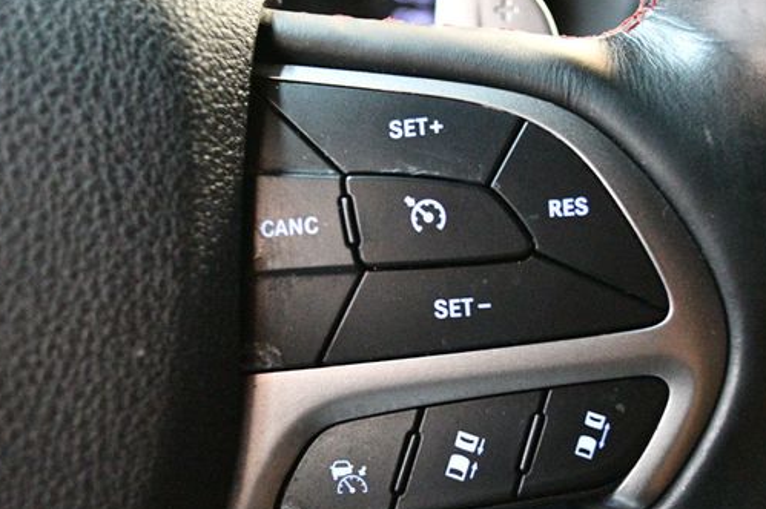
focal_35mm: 50
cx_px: 444
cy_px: 293
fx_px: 1063
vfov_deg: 26.9
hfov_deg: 39.5
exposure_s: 1/40
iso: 12800
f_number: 4.2
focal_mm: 26
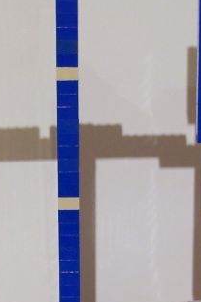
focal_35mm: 145
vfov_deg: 13.9
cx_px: 47
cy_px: 301
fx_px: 1213
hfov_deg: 9.5
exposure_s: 1/2
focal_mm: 7.1
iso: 80
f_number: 2.9
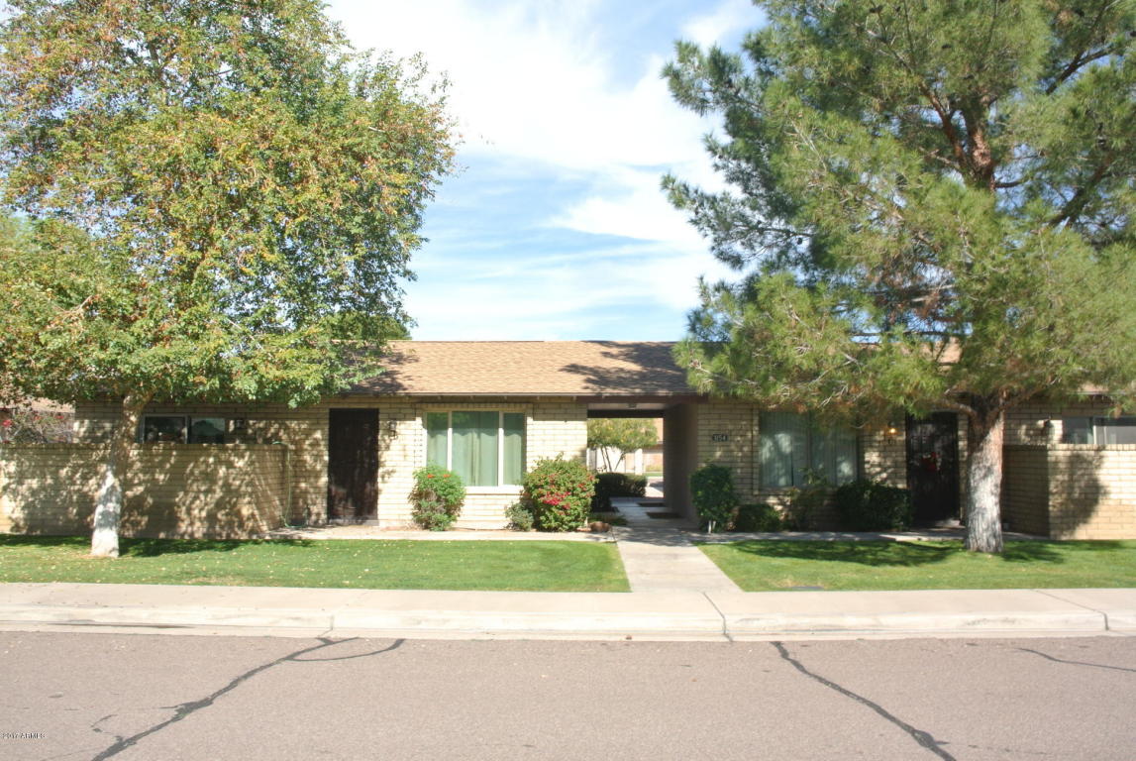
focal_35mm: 27
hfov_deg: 67.3
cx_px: 568
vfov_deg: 48.1
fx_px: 853
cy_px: 380
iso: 100
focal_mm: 10
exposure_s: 1/60
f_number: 11
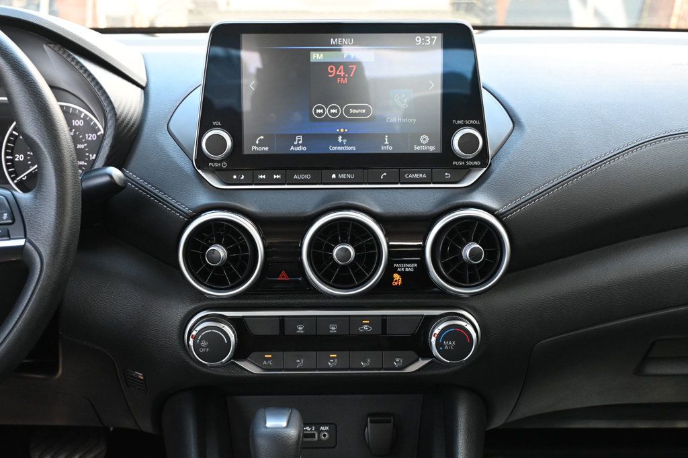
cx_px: 344
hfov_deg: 36.9
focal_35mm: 54
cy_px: 229
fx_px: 1032
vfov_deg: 25.0
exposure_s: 1/125
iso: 1600
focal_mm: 36
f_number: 5.3
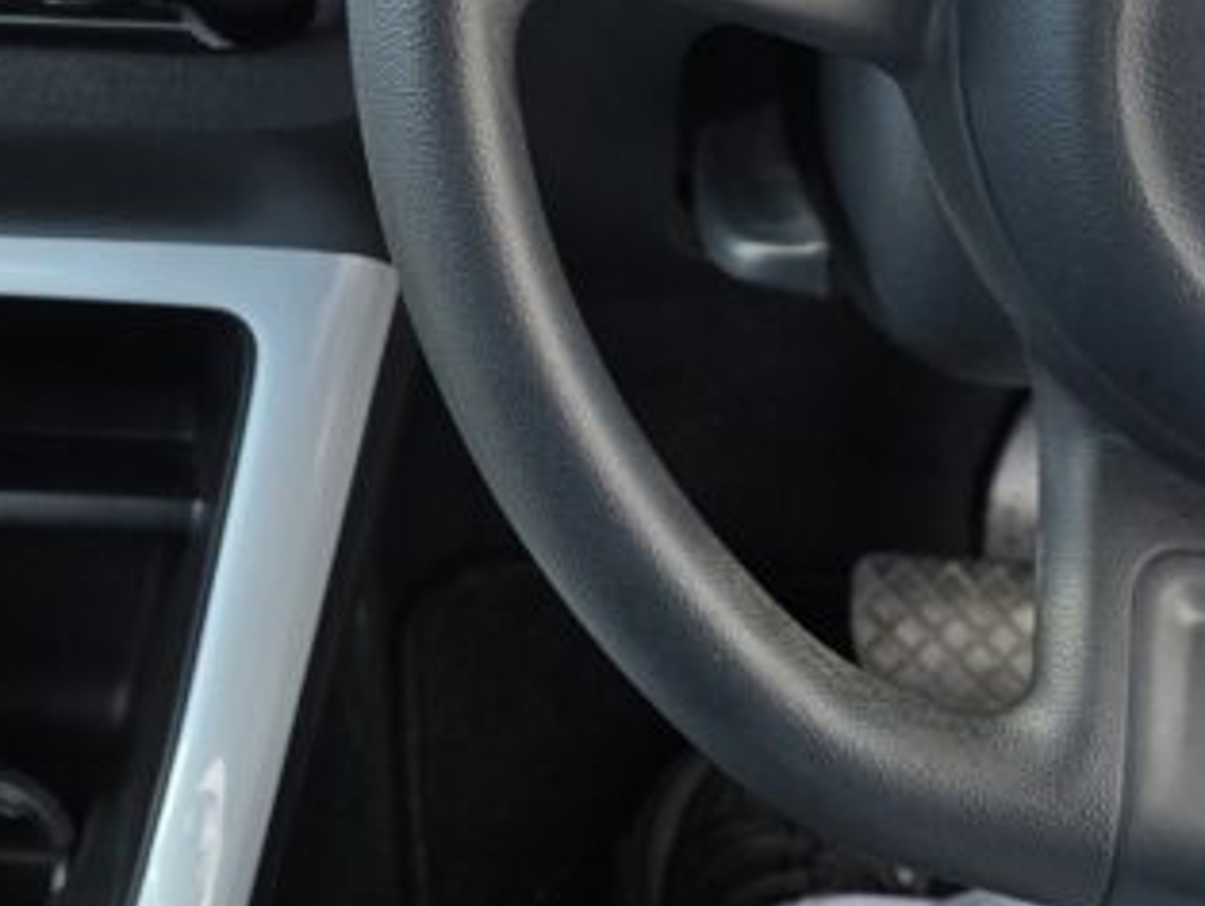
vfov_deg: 19.4
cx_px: 407
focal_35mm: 75
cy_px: 119
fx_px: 2613
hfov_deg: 25.8
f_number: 1.7
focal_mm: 6.3
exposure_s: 1/359
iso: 64
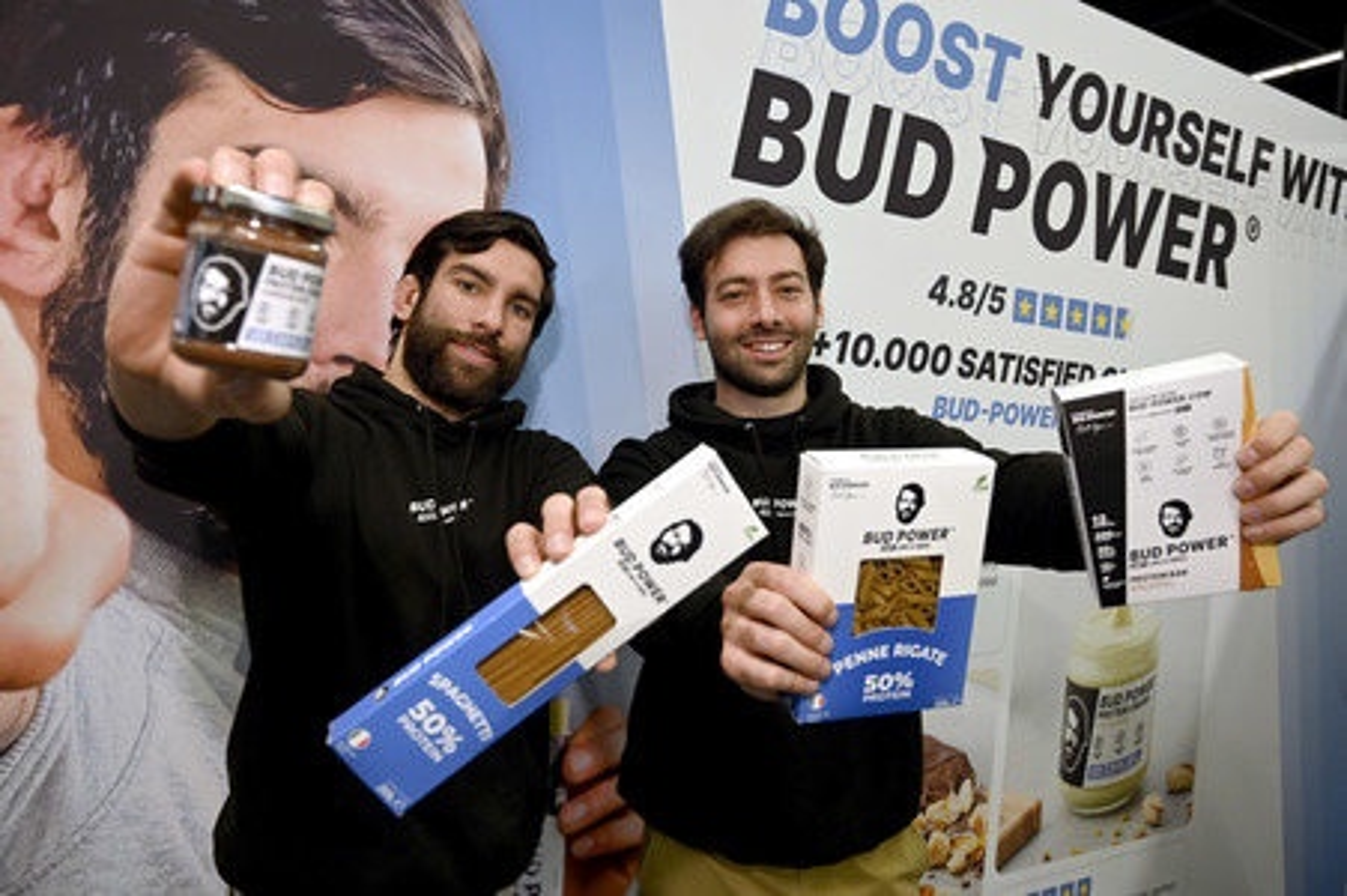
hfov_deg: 73.8
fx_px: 897
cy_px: 448
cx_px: 674
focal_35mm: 24
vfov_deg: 53.1
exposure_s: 1/90
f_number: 4.8
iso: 1600
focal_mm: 24
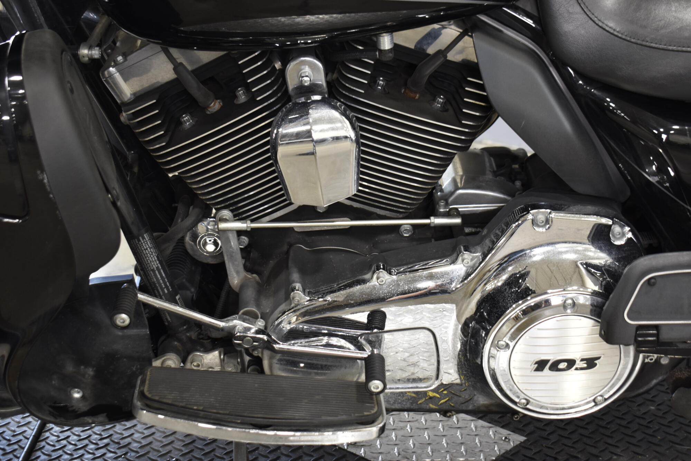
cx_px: 346
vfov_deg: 23.8
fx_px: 1094
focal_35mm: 57
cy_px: 230
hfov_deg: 35.1
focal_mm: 38
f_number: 4.8
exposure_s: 1/8
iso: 400
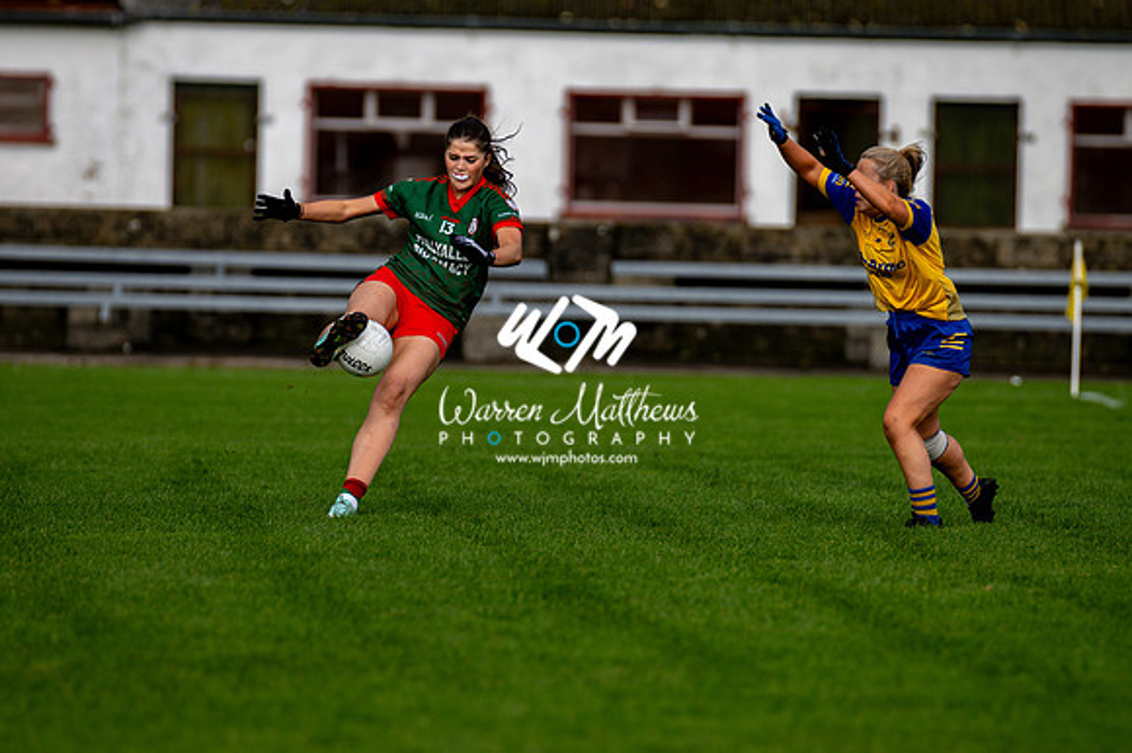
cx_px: 566
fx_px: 11784
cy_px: 376
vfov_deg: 3.7
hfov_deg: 5.5
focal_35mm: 375
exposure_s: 1/3200
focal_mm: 250
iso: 250
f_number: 2.8
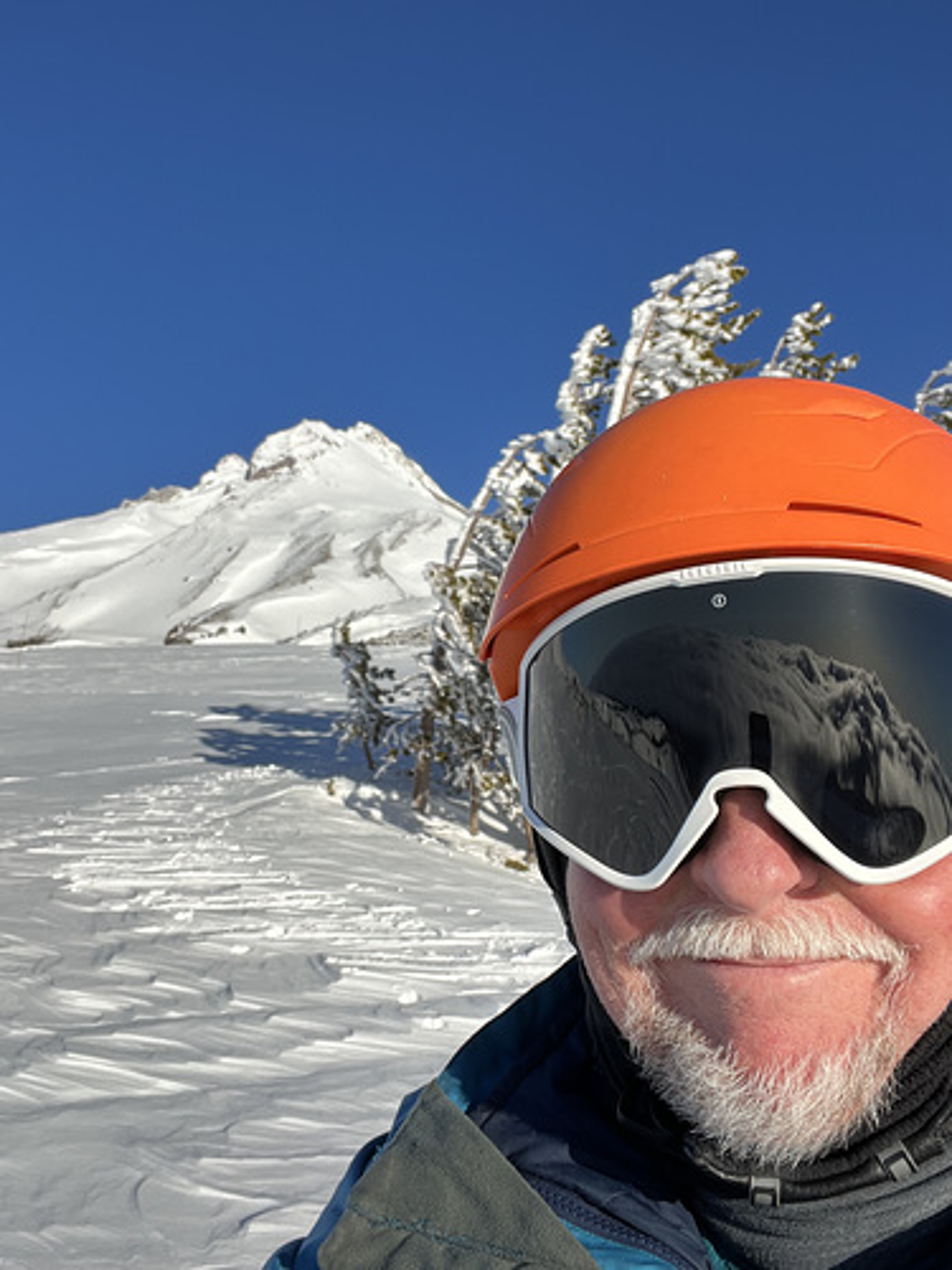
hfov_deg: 46.8
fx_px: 1100
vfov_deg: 60.0
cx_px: 476
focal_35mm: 30
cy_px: 635
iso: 32
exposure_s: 1/1058
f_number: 2.2
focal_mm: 2.71
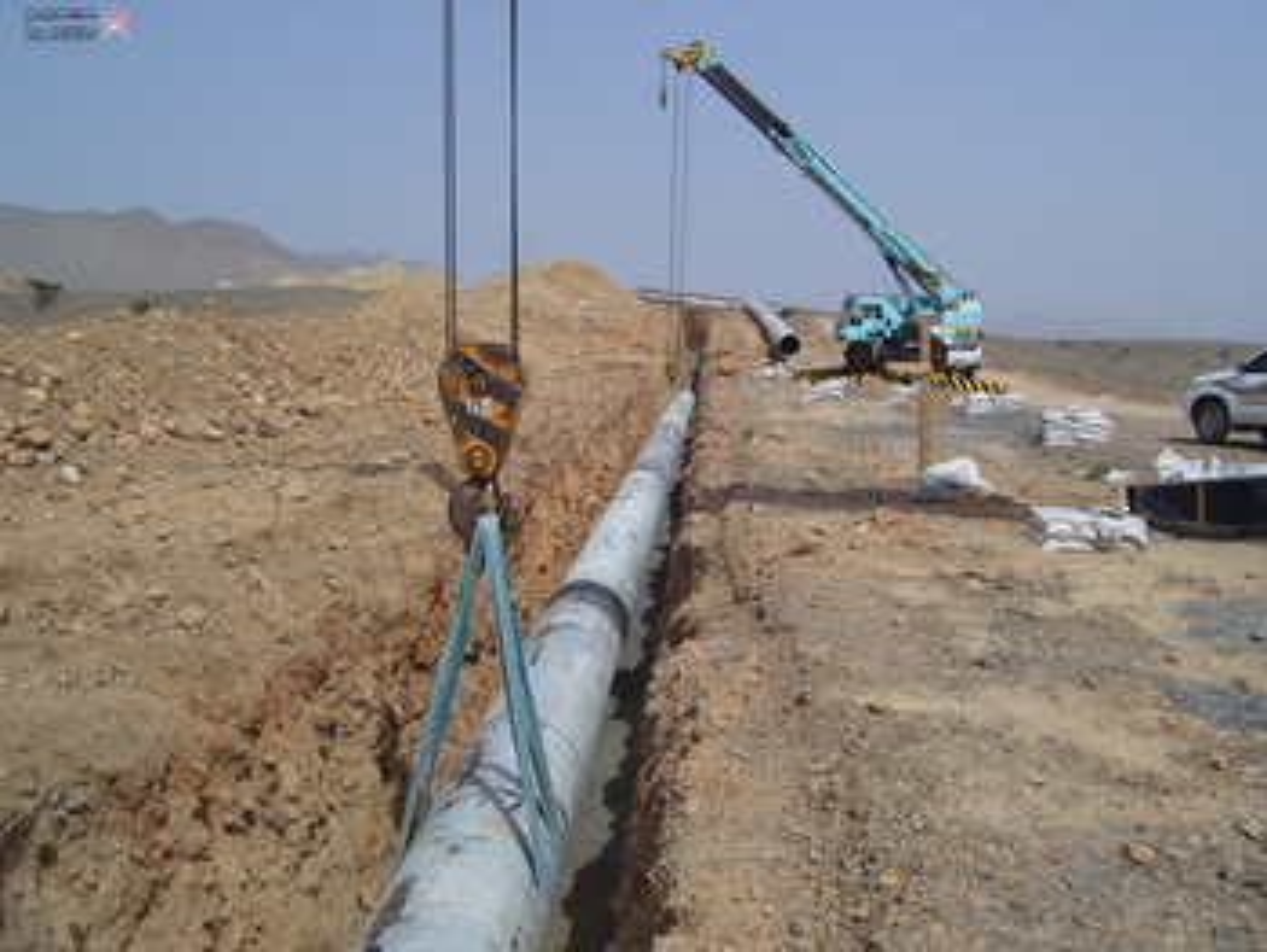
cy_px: 476
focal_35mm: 36
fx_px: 1319
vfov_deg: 39.7
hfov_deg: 51.3
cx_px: 634
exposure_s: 1/1000
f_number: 4.8
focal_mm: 6
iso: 80
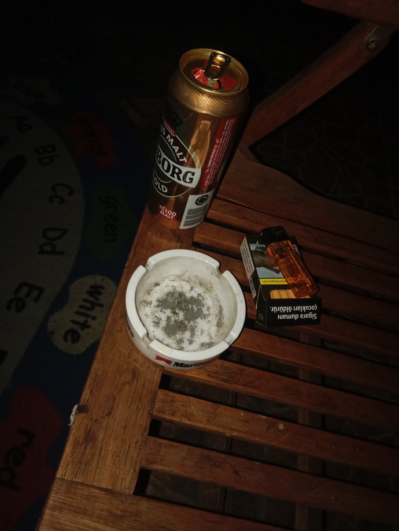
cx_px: 200
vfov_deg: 69.4
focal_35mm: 25
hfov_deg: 54.9
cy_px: 266
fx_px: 384
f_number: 2.2
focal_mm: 3.4
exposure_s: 1/33.3
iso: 369
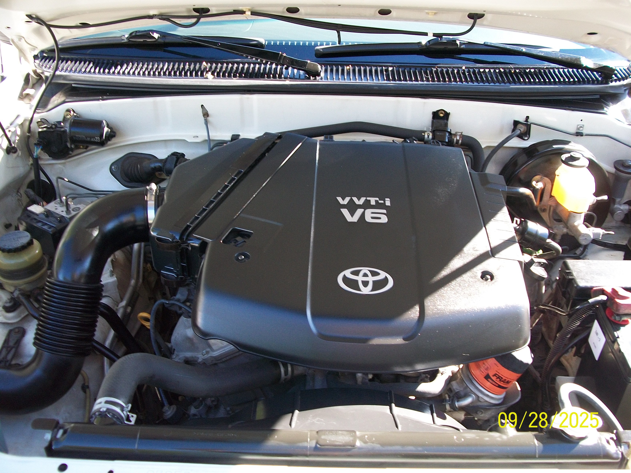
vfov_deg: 44.2
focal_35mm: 32
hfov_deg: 56.8
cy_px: 236
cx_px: 316
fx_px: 583
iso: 80
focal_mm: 5.7
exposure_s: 1/60
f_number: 2.9
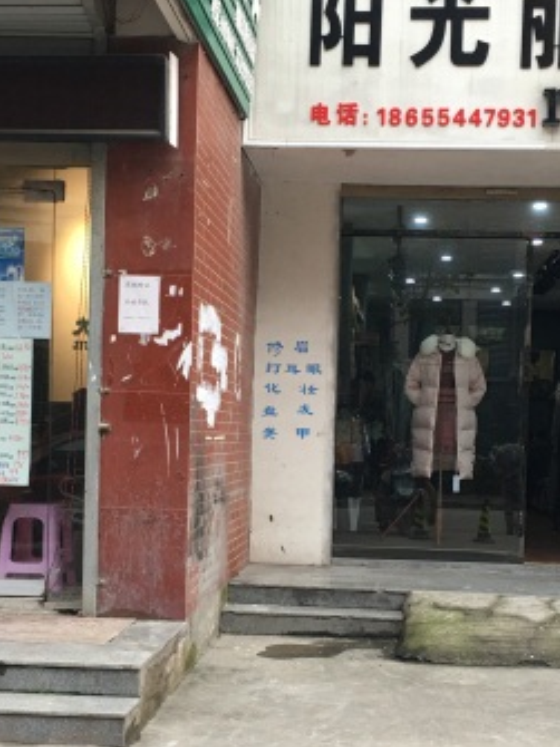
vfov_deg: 32.0
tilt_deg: -1.3
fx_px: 1295
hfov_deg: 24.4
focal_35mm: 60
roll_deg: -1.5
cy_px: 478
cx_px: 292
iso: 25
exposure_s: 1/33
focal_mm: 4.15
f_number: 2.2
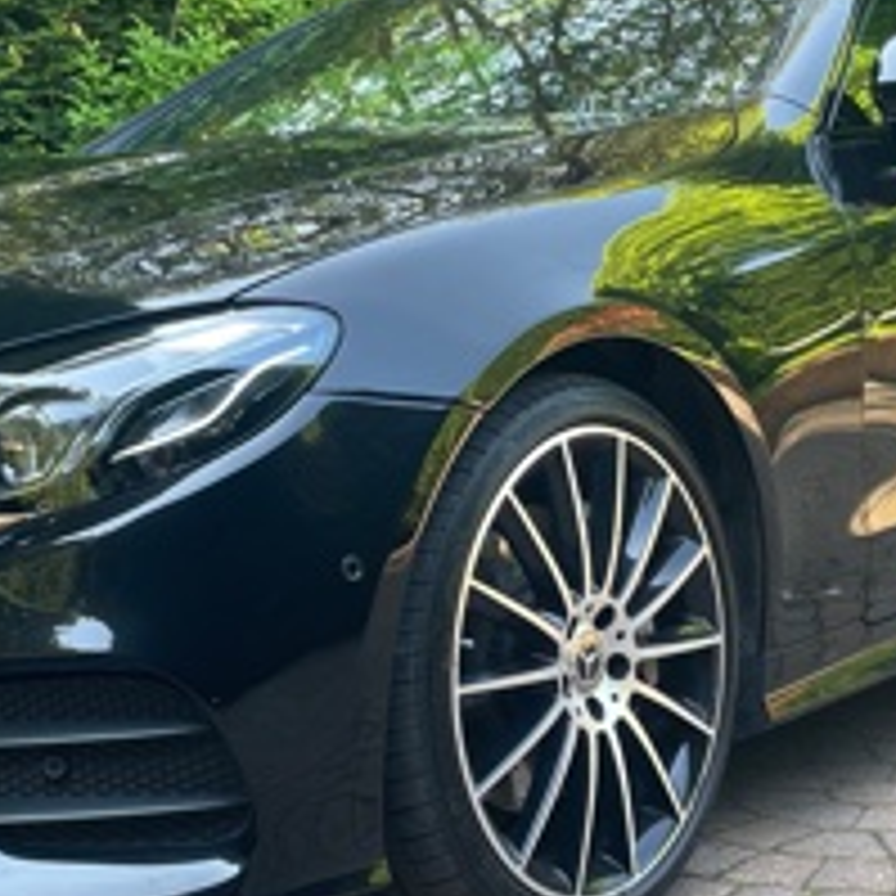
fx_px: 2167
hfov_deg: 23.3
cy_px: 441
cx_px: 387
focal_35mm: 74
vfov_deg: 23.4
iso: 80
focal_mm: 4.2
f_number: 1.6
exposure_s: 1/121
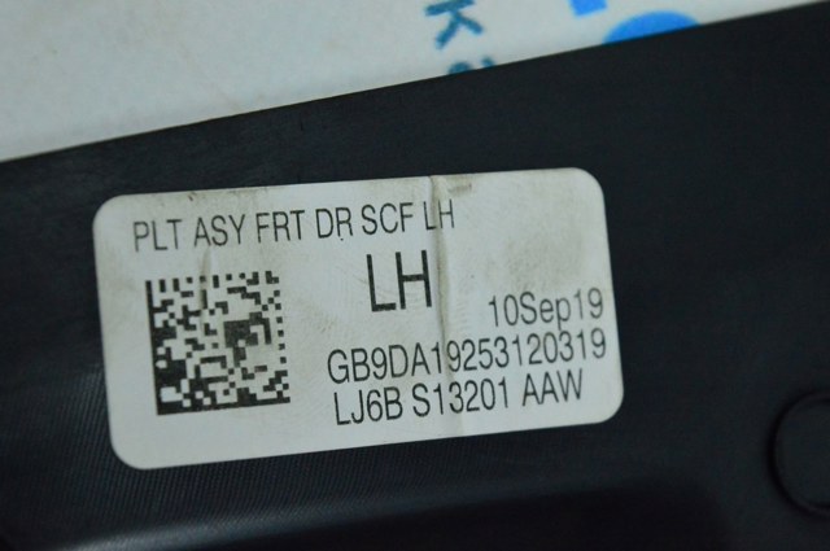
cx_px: 415
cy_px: 276
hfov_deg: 24.6
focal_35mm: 82
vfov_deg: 16.5
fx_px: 1900
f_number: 6.3
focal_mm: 55
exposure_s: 1/640
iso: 6400
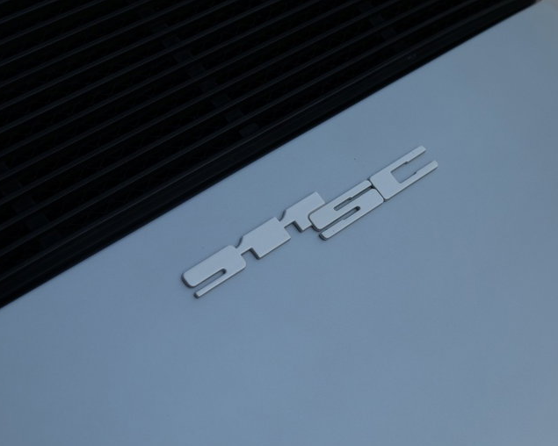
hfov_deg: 28.3
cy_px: 224
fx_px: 1106
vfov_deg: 22.8
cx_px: 284
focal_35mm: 67
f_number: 4.5
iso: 200
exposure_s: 1/140
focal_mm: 39
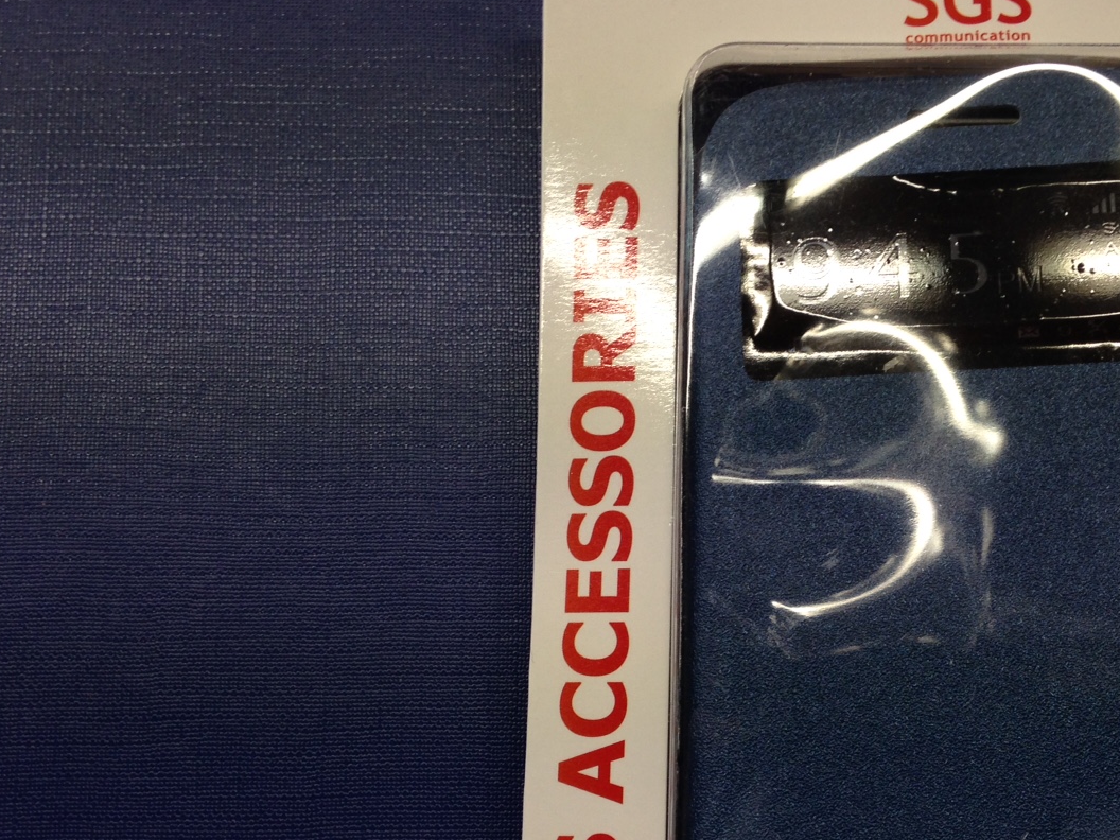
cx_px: 822
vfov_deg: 28.4
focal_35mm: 51
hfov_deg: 36.7
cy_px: 557
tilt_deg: -70.3
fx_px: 1650
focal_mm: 4.12
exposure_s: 1/30
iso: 50
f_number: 2.4
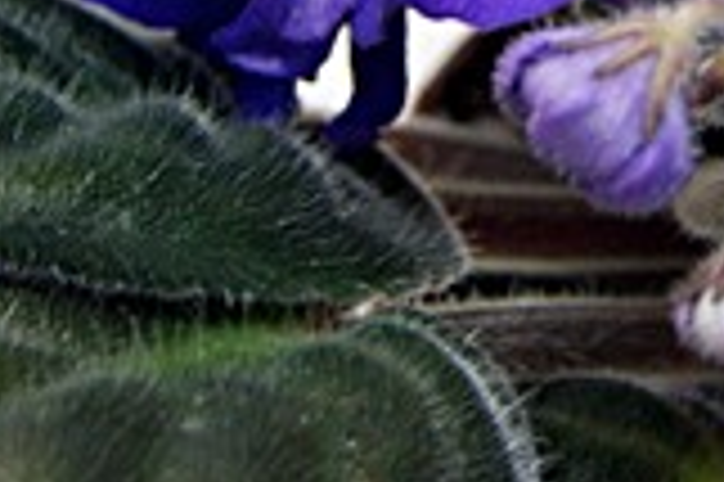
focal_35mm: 335
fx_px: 6740
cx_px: 944
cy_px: -536
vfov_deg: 4.0
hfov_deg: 6.1
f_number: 5.6
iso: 400
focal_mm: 45
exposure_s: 1/15
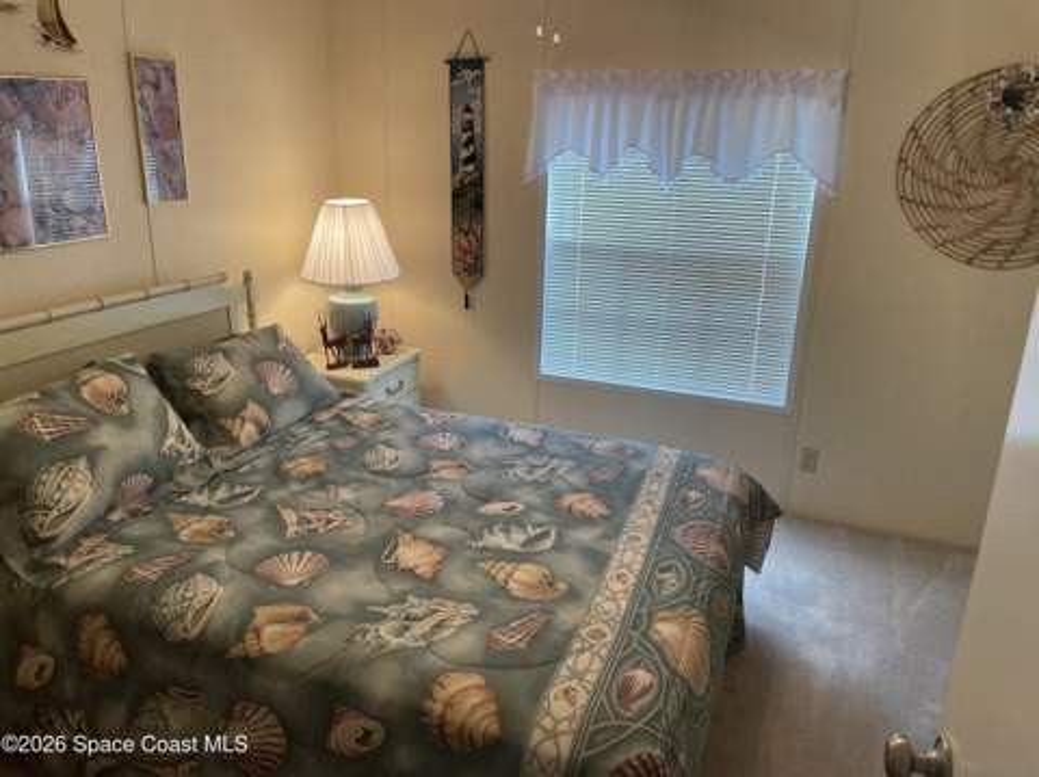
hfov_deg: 67.4
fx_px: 780
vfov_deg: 53.0
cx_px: 520
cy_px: 388
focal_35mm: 26
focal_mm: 4.2
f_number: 1.6
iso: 125
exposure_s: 1/120
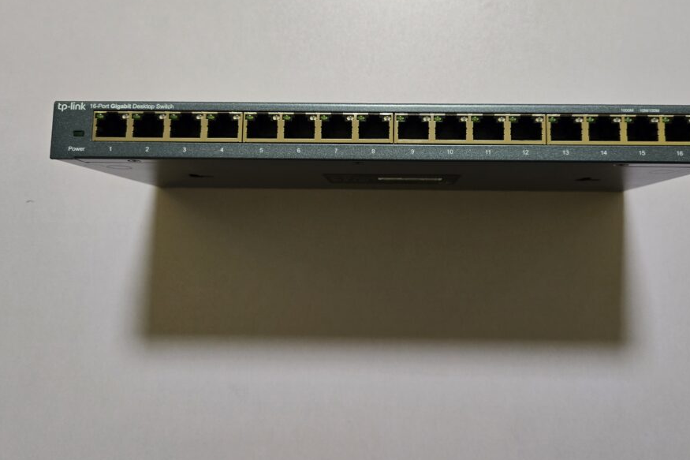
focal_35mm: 28
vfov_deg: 46.1
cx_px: 384
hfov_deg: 65.3
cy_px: 179
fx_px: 537
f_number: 1.8
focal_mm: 5.4
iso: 500
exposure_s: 1/100
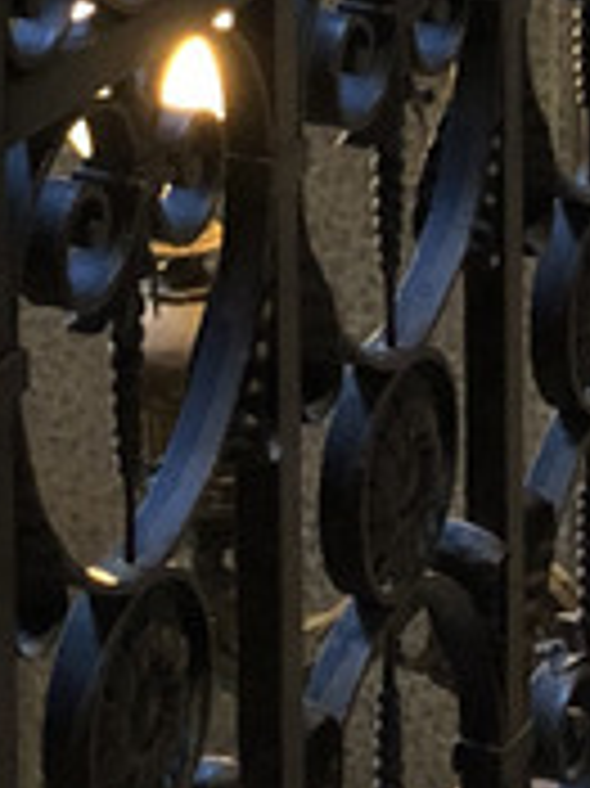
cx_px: -243
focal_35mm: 192
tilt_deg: -9.7
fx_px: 4369
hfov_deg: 7.6
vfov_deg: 9.8
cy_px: -630
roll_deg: +2.4
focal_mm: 4
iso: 125
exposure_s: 1/4
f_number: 1.8
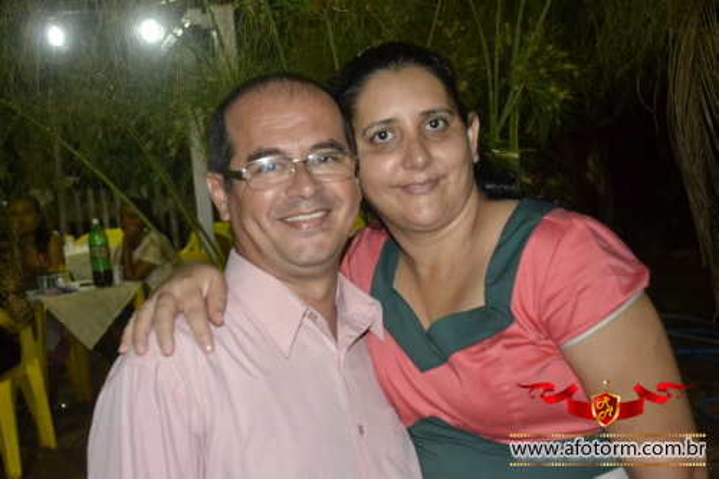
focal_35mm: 48
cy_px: 240
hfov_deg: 41.1
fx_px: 958
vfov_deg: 28.1
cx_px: 360
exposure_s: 1/60
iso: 3200
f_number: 4.2
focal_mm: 32
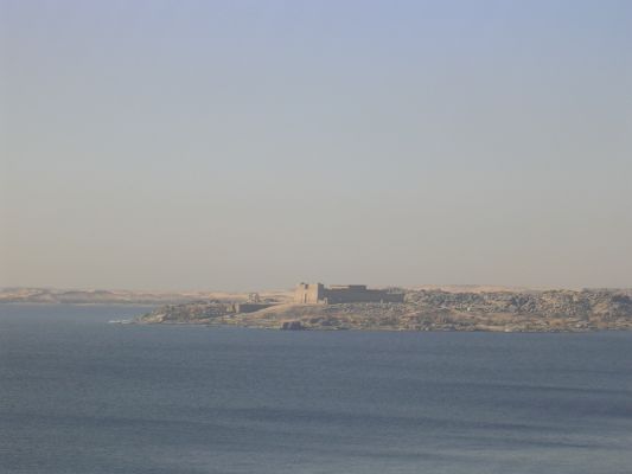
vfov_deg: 12.9
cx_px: 316
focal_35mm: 115
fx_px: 2100
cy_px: 237
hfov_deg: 17.1
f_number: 4.9
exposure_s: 1/524
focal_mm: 17.4
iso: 50
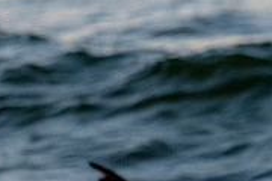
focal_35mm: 1380
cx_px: 276
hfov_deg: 1.5
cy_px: -13
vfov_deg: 1.0
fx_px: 10426
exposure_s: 1/1000
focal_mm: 200
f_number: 5.6
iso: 800
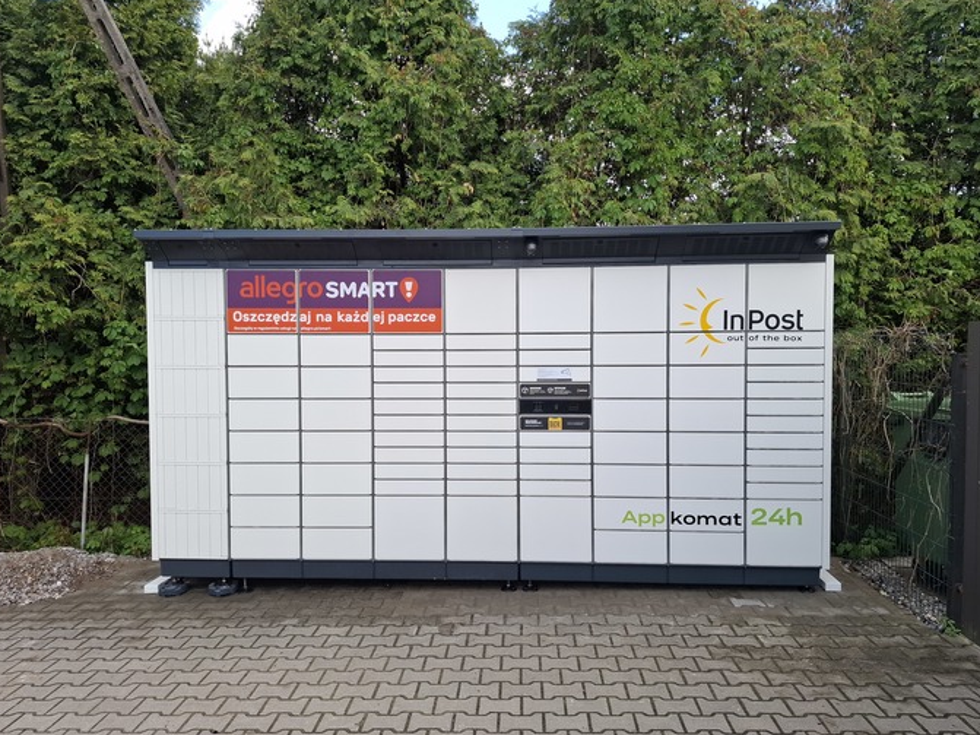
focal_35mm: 24
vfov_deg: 56.8
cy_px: 372
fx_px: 679
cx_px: 495
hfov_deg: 71.6
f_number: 1.8
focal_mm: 5.54
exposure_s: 1/468
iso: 50
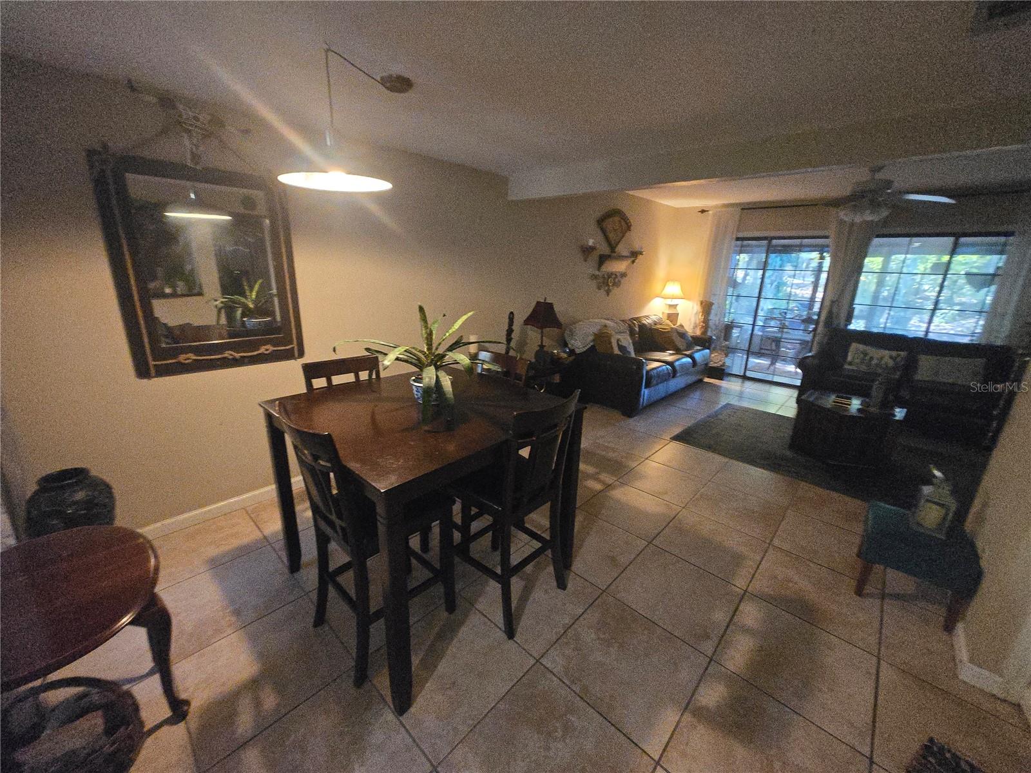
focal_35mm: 13
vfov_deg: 89.9
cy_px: 386
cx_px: 516
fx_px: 387
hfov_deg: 106.2
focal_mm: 1.7
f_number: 2.2
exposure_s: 1/40
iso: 1250
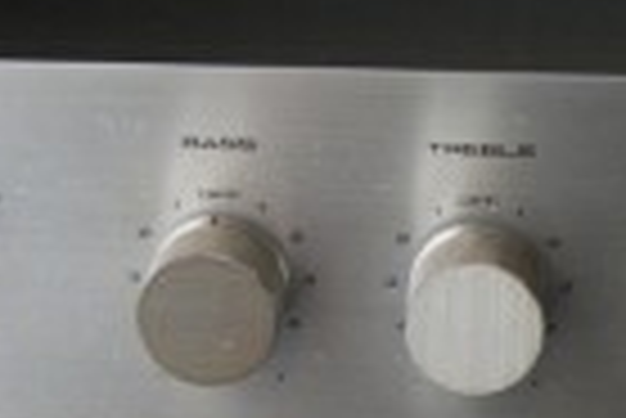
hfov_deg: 11.4
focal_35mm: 179
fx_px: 3116
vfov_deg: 7.7
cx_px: 608
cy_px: 382
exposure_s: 1/50
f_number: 4.5
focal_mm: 26
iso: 400
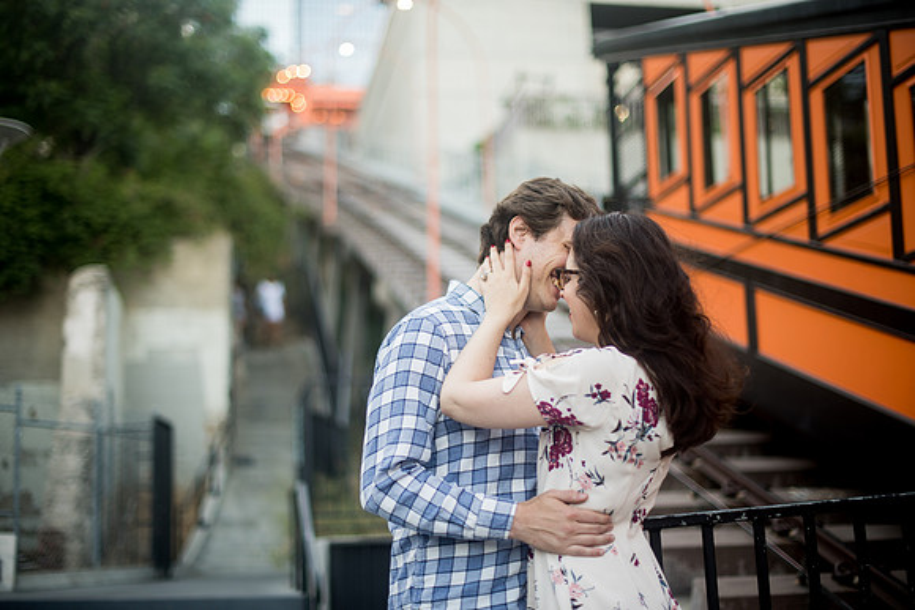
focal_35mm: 50
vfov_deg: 27.0
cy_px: 305
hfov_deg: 39.6
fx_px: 1271
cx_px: 458
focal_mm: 50
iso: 100
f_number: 1.4
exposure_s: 1/250
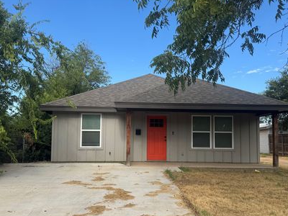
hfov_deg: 60.0
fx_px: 250
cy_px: 127
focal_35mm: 30
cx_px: 145
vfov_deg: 46.6
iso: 80
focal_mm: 6.76
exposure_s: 1/2252
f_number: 1.78
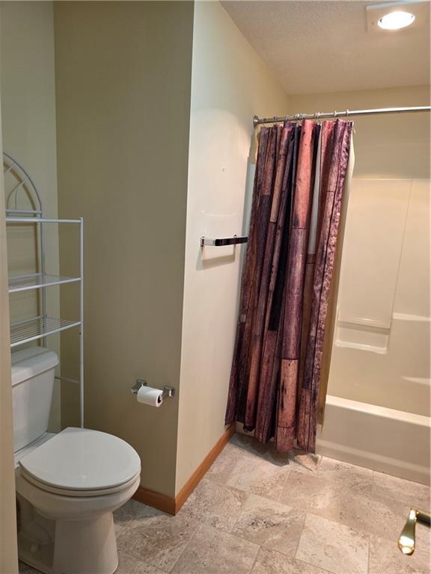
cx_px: 216
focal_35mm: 23
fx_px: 382
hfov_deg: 58.9
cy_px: 287
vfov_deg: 73.9
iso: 200
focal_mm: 6.3
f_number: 1.7
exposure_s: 1/120
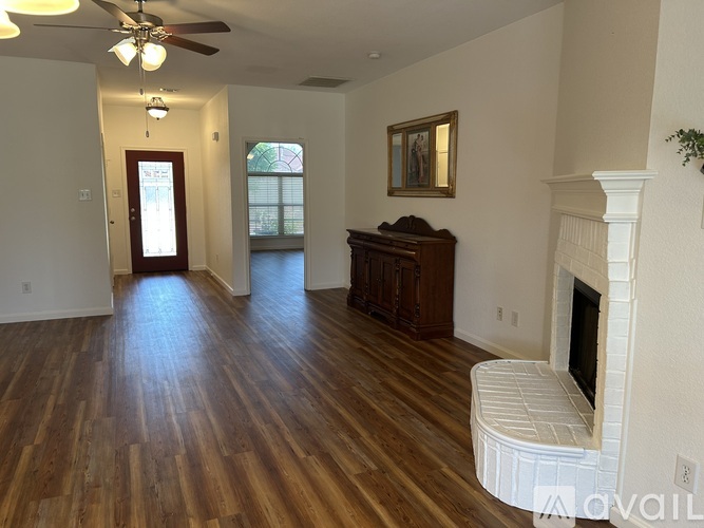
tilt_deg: -8.0
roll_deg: -0.2
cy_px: 264
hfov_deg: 67.3
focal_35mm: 26
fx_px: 529
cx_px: 352
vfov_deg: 53.0
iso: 80
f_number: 1.5
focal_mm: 5.7
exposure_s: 1/60
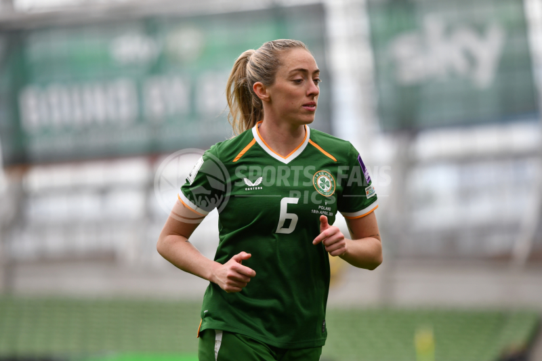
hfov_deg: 6.9
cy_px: 180
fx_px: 4515
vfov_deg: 4.6
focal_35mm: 300
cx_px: 271
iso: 200
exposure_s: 1/1250
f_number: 2.8
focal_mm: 200
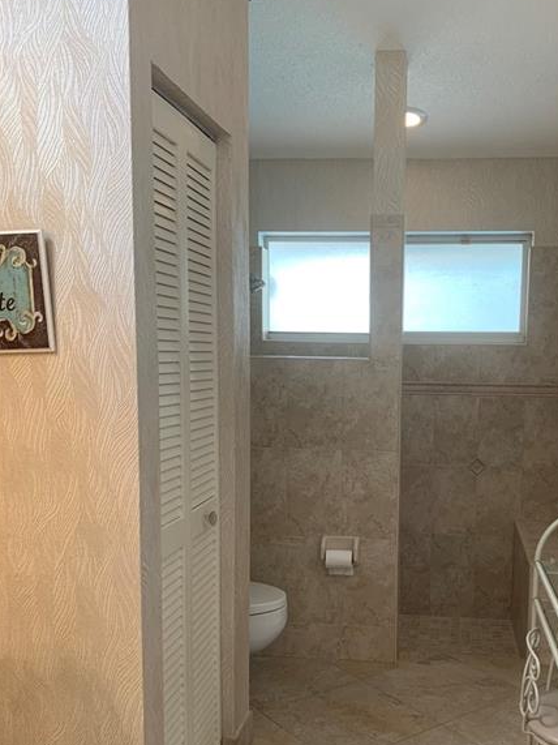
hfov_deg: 40.2
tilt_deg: -5.4
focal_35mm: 35
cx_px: 368
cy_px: 440
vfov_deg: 52.3
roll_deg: -0.9
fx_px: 753
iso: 100
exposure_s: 1/120
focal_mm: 4.25
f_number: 1.8
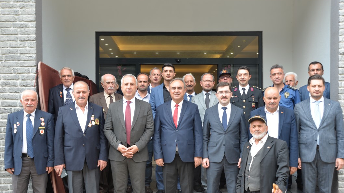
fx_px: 365
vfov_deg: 29.6
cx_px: 171
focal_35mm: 40
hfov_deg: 50.5
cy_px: 121
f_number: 5.6
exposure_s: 1/125
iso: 200
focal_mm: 35
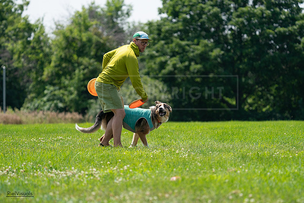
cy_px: 102
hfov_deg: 7.3
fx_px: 2382
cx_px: 152
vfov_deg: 4.9
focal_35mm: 282
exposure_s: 1/4000
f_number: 5.6
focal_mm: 282
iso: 1250
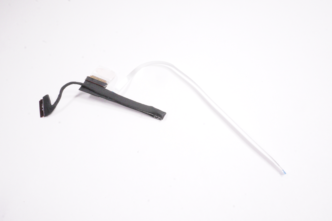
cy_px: 110
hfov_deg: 73.8
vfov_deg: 53.0
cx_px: 166
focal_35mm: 24
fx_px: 221
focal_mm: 16
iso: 12800
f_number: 22
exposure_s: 1/250
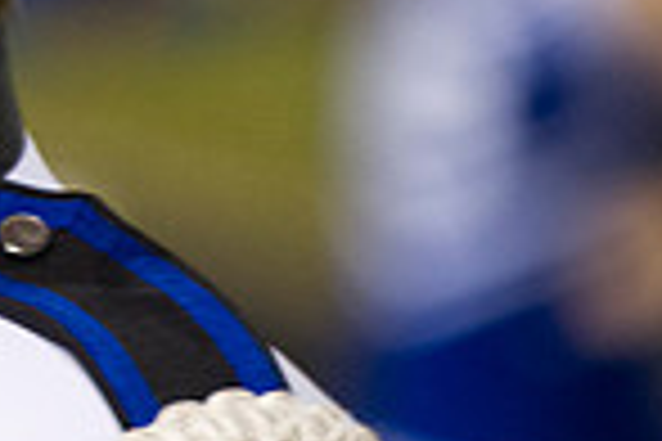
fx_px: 20263
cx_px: -531
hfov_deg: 1.9
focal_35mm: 1102
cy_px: 40
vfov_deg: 1.2
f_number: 4
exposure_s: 1/125
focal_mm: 280
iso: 4000
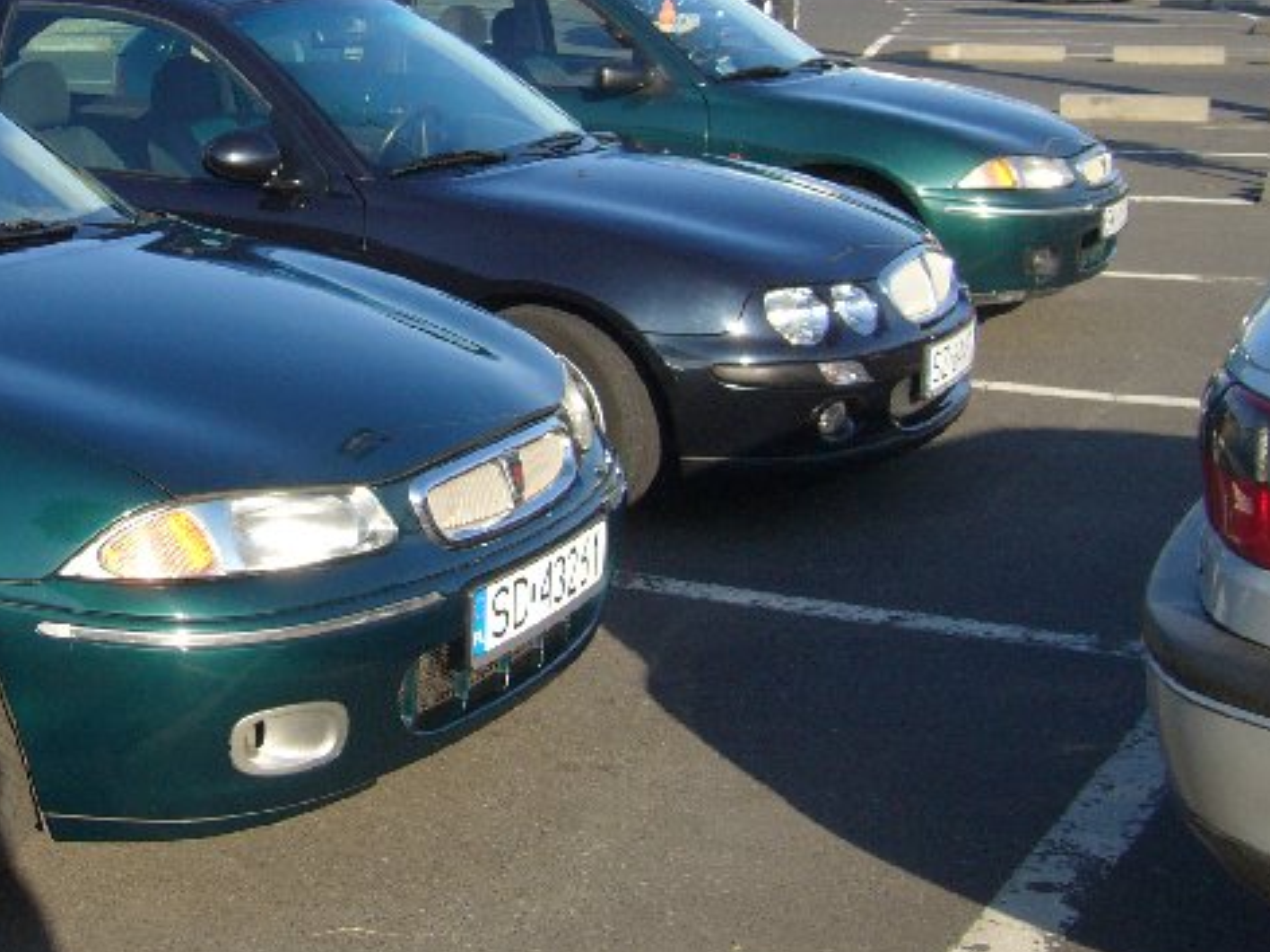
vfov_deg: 23.9
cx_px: 299
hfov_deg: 31.1
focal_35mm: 61
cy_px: 288
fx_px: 2238
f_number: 5.7
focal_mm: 6
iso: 80
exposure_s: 1/200
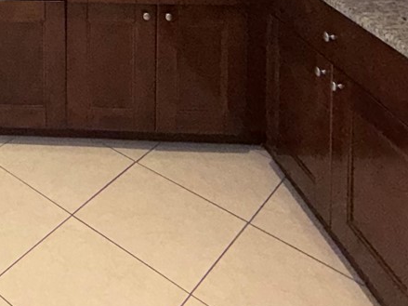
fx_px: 601
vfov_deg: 21.4
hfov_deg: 32.2
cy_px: -209
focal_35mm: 51
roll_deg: +0.3
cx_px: -61
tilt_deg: -1.9
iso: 100
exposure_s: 1/60
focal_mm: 2.22
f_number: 2.2
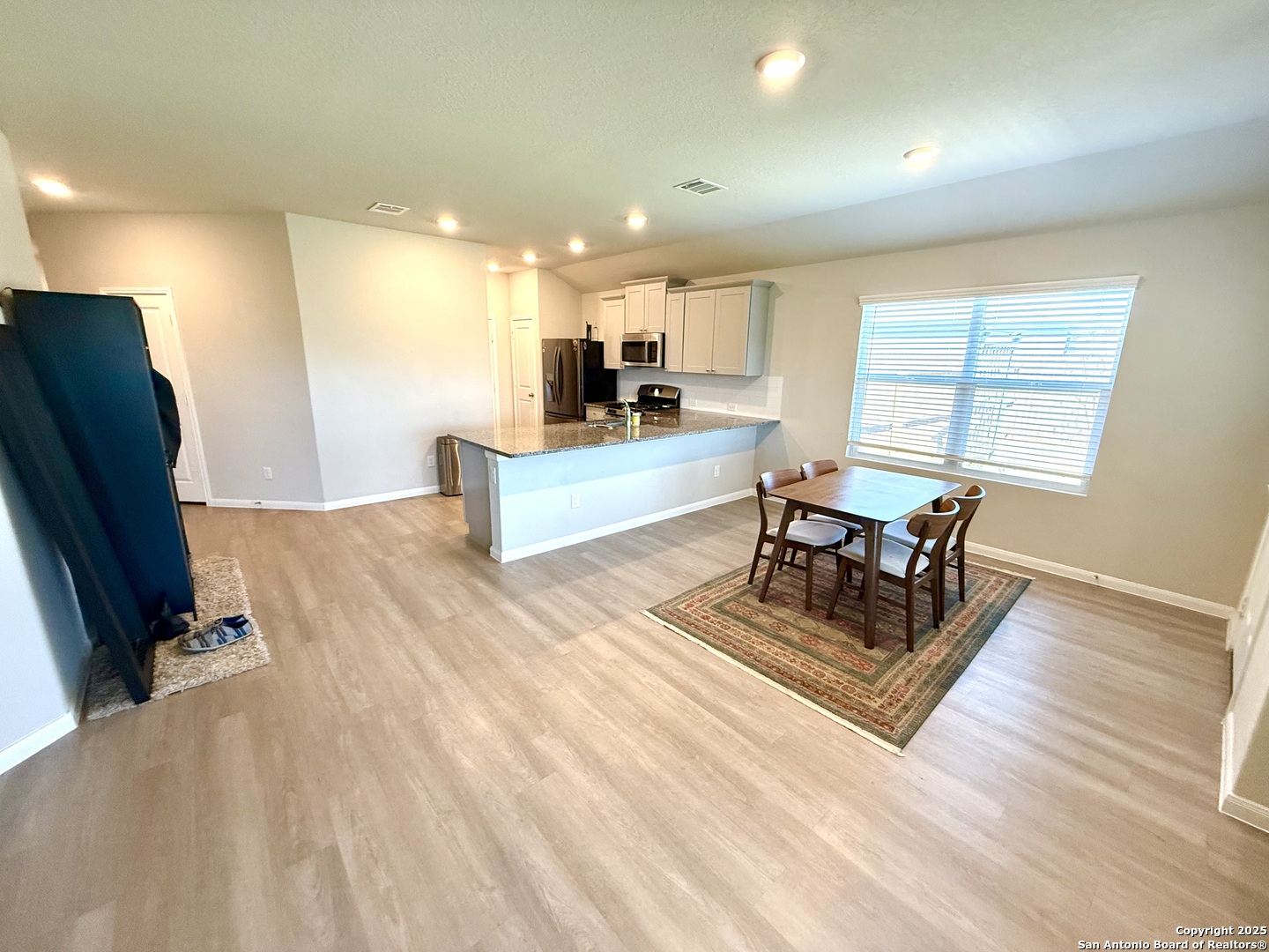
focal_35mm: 14
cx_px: 634
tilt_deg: -13.1
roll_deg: -1.5
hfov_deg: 102.1
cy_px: 476
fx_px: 513
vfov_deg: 85.7
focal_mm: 2.22
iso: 400
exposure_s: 1/120
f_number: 2.2
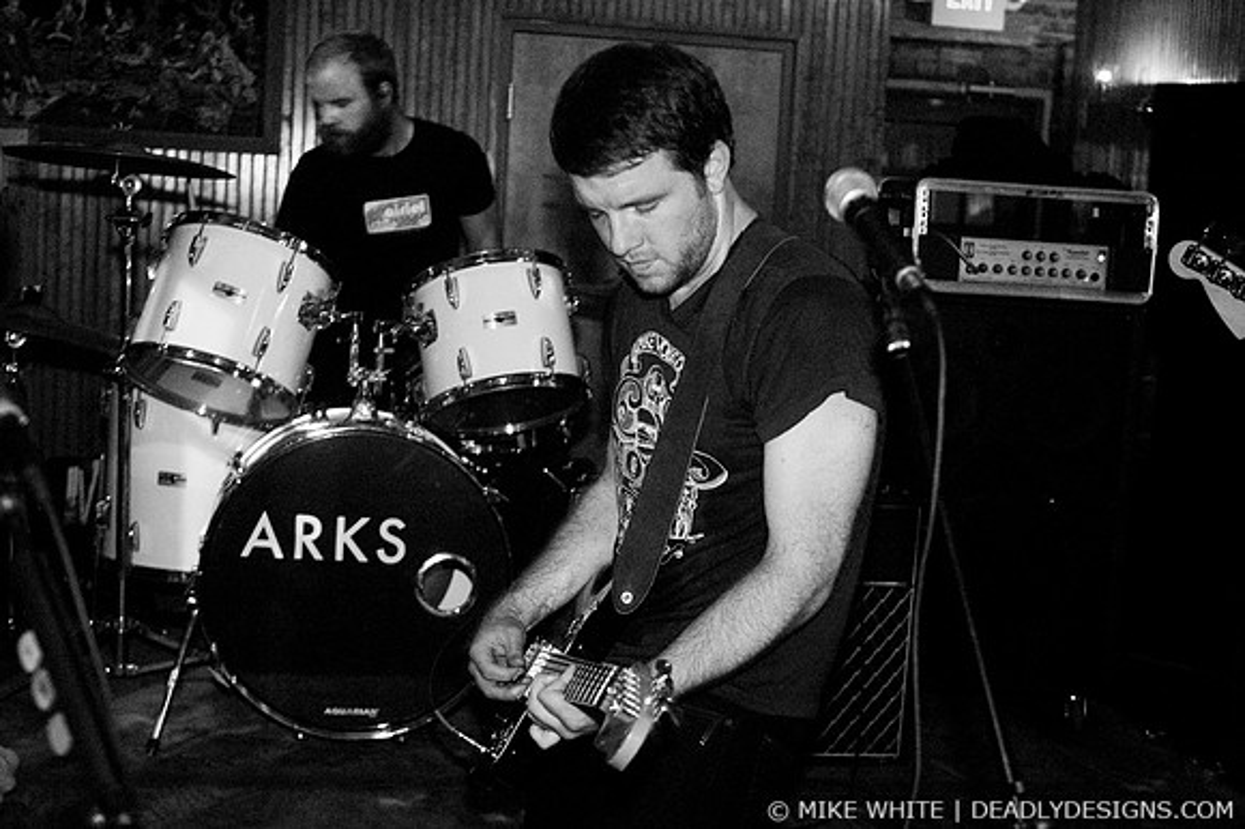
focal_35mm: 52
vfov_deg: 25.7
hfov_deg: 37.9
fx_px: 1815
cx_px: 622
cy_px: 414
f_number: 2.8
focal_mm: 35
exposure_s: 1/25
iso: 1600
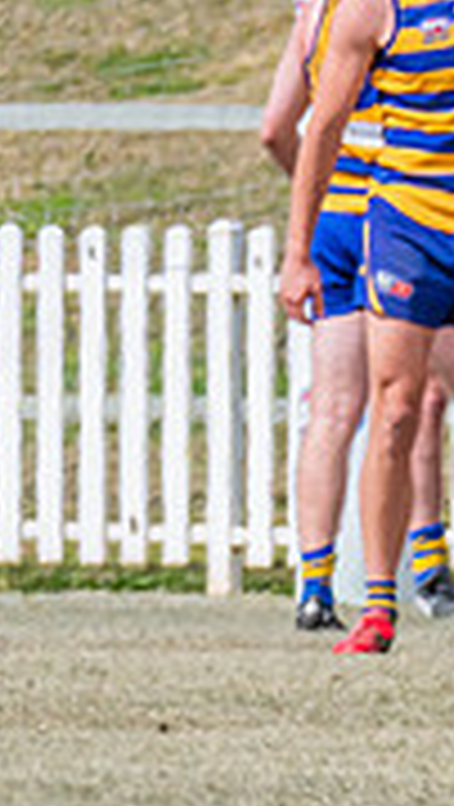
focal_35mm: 2072
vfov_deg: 1.0
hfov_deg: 0.6
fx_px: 44239
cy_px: 180
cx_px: 1409
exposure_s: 1/1600
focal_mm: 500
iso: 800
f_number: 11
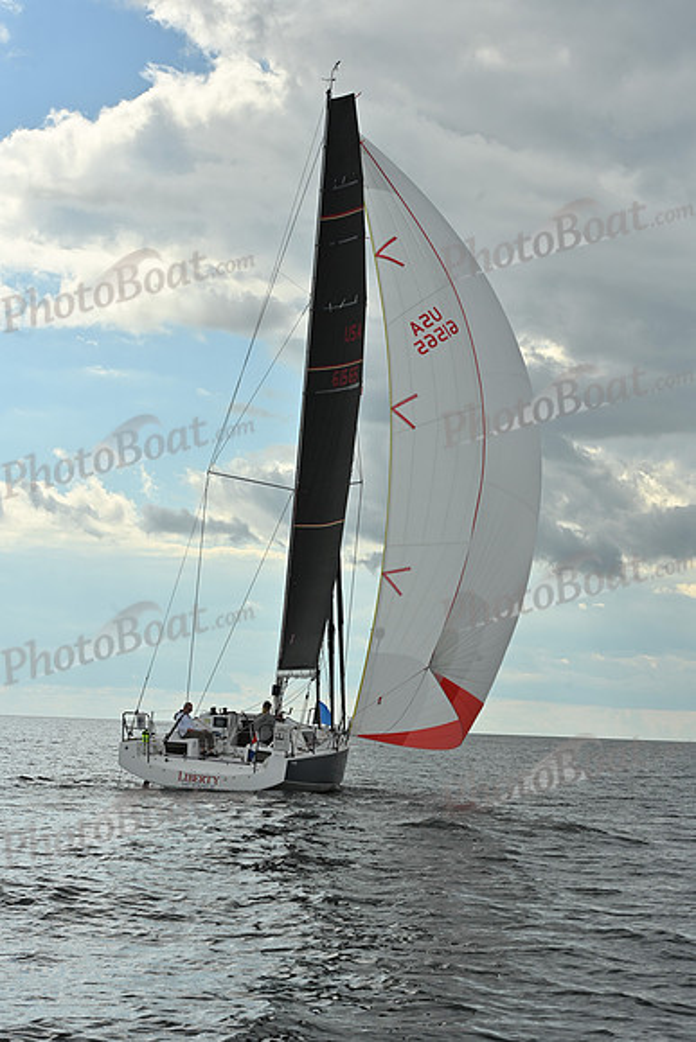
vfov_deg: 24.8
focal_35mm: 82
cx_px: 348
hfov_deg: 16.7
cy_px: 521
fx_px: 2376
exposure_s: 1/800
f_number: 10
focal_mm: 82
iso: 250
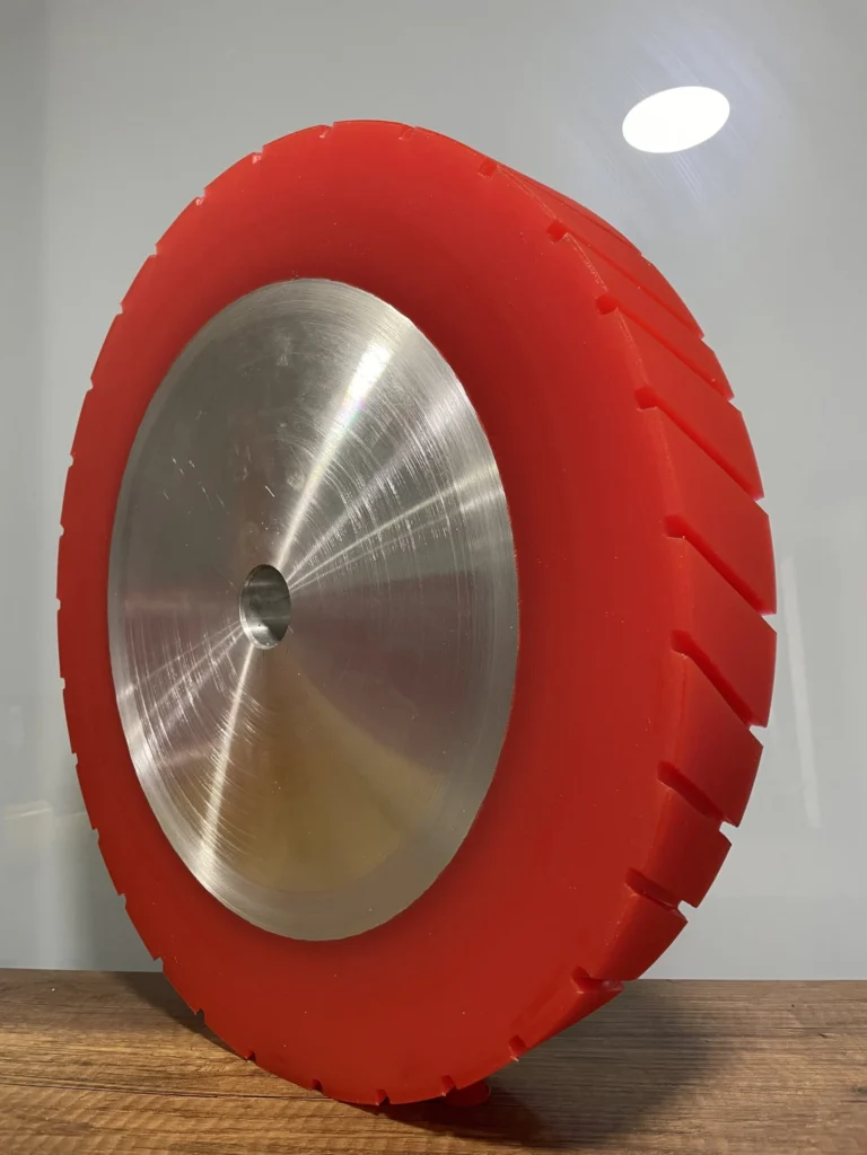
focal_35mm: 26
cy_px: 578
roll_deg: +2.5
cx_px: 434
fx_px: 868
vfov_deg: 67.3
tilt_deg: +6.9
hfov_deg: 53.1
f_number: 1.6
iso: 160
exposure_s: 1/50
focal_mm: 4.2
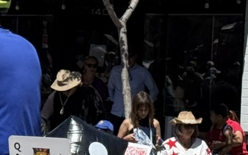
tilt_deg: -3.6
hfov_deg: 8.1
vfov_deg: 5.2
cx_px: -160
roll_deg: -3.5
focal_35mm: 253
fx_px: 1709
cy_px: 194
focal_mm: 6.76
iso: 64
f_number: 1.78
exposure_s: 1/4329
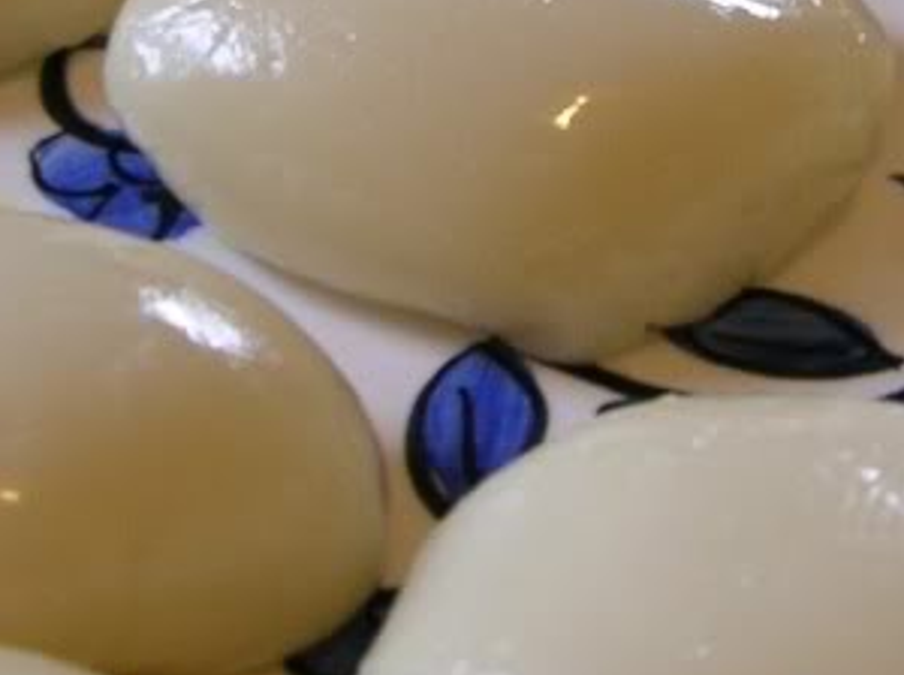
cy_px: -18
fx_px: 3207
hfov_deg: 16.0
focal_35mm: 123
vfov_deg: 11.9
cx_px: 669
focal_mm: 6
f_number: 2.7
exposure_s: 1/7.2
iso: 50
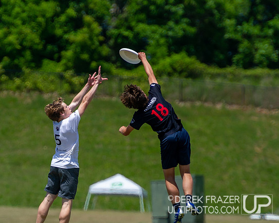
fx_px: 5695
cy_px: 167
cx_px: 58
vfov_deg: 2.2
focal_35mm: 690
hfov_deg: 2.8
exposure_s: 1/2500
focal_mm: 280
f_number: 4
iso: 220
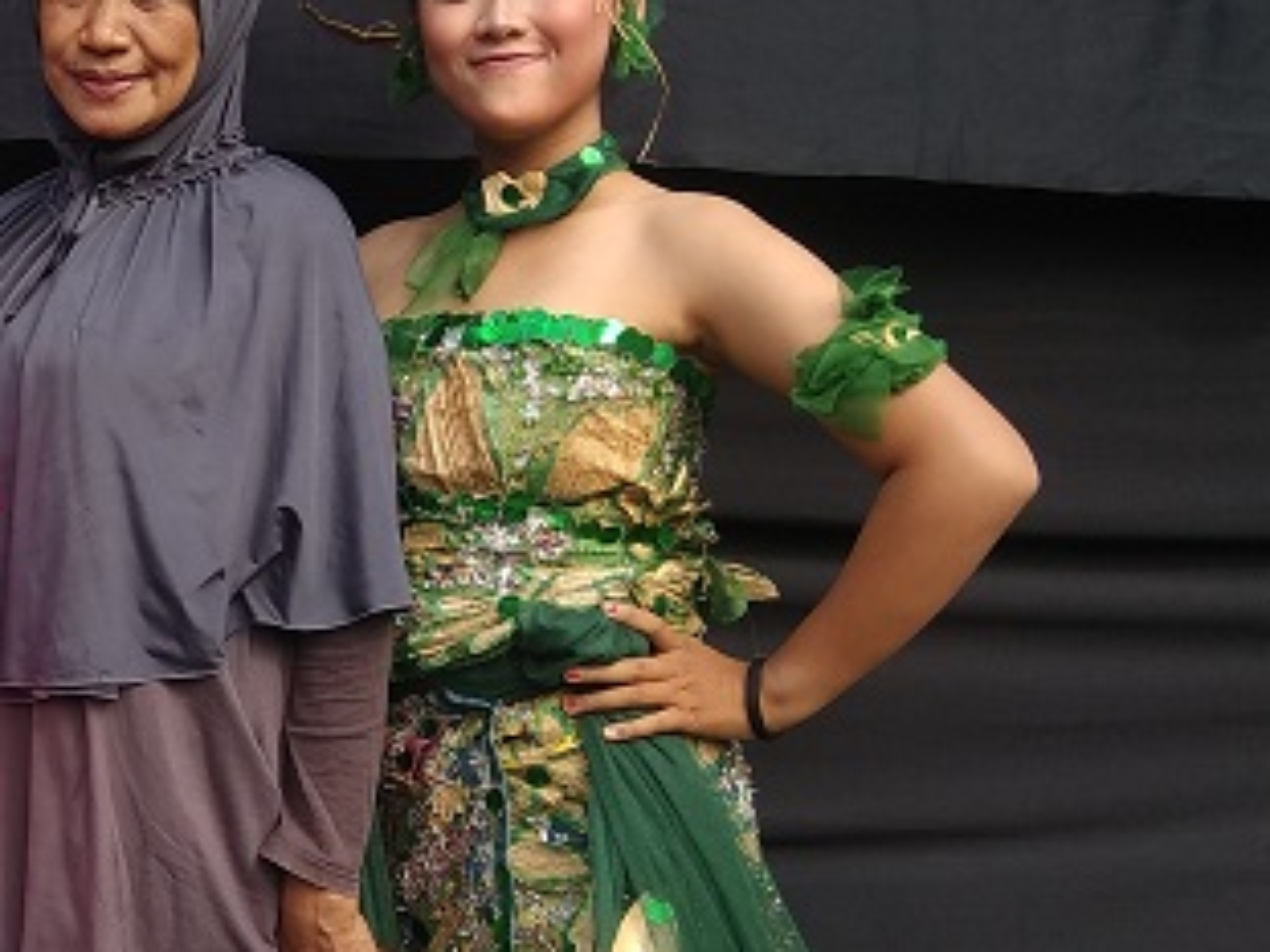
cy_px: 556
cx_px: 33
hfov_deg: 32.9
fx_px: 1980
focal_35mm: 54
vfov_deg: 27.0
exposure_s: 1/306
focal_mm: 3.57
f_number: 2
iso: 100
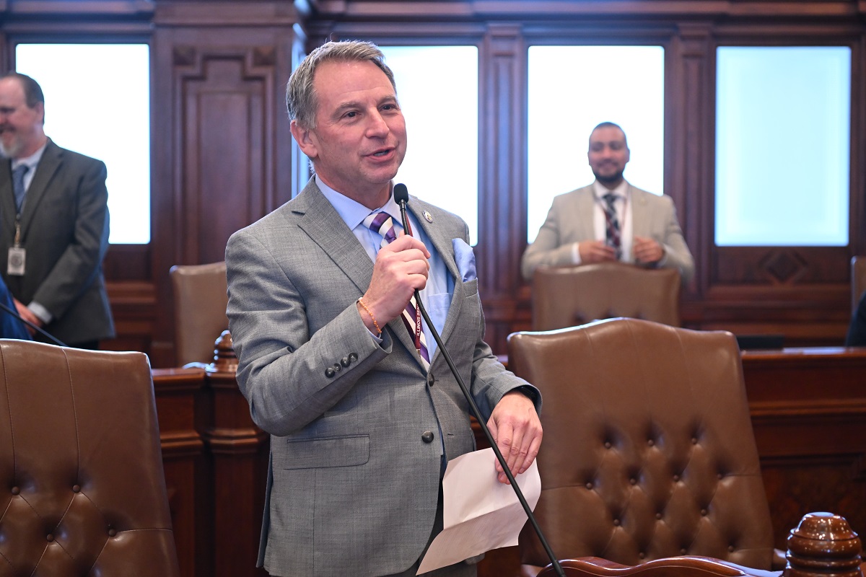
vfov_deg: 22.6
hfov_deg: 33.4
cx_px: 433
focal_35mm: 60
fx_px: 1443
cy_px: 288
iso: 3200
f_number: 3.5
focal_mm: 60
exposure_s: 1/160
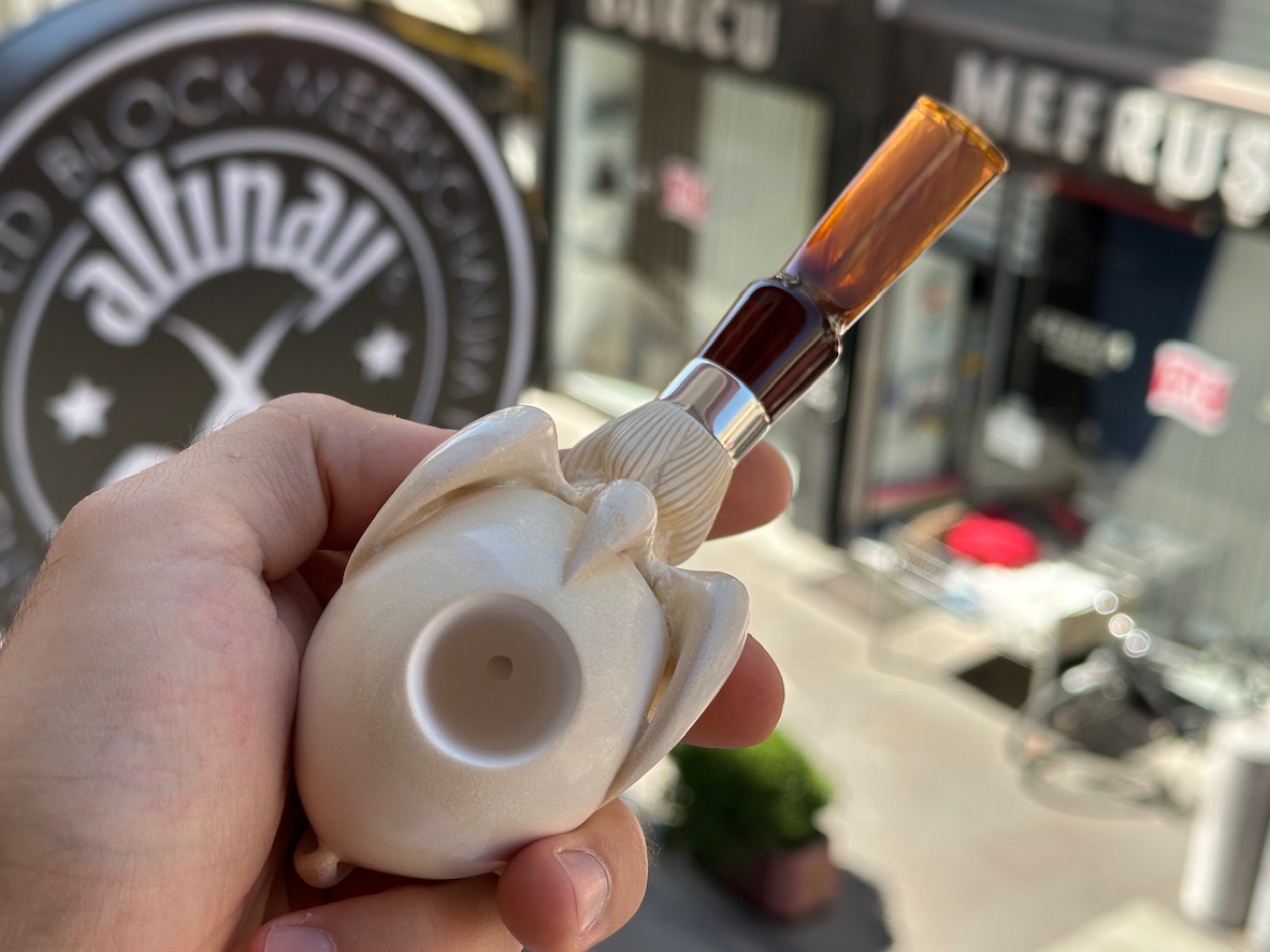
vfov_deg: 28.0
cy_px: 511
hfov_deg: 36.8
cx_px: 587
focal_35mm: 52
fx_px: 1907
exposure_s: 1/1085
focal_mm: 6.86
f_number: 1.78
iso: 64
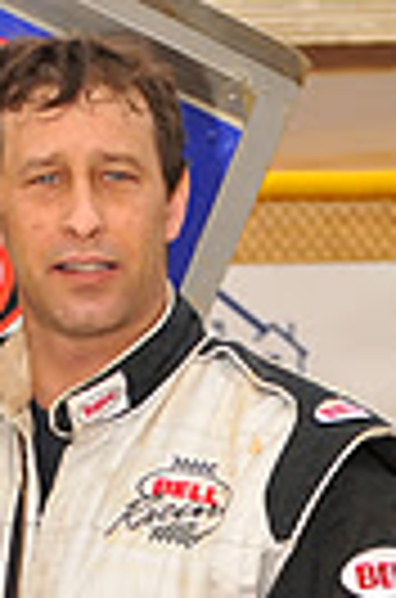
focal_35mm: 457
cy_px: 1075
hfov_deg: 3.0
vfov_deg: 4.5
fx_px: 7580
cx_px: 34
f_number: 6.3
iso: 400
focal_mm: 70
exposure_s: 1/250
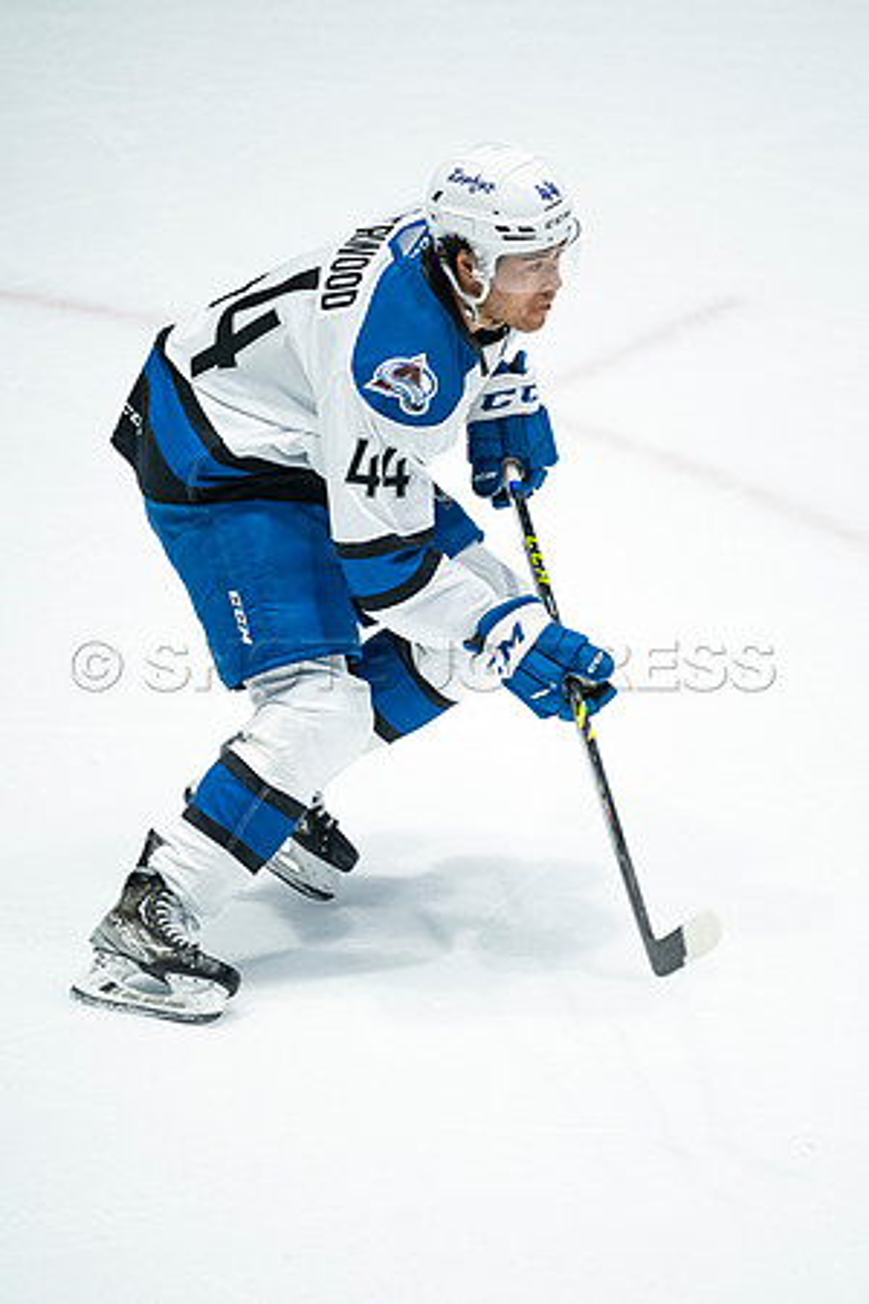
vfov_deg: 3.4
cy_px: 652
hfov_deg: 2.3
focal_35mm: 600
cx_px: 434
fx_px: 21723
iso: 2000
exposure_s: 1/1000
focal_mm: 600
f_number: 4
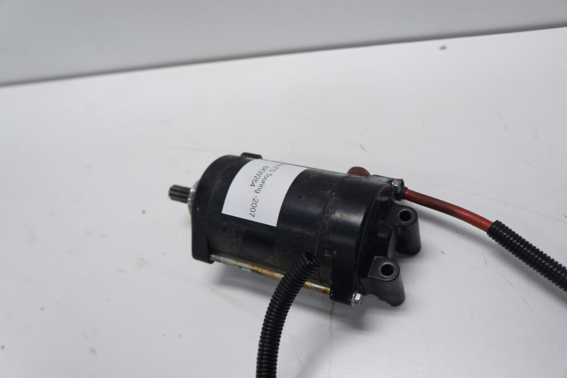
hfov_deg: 61.9
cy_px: 189
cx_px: 284
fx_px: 473
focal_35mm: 30
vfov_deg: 43.6
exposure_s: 1/60
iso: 125
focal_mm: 20
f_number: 4
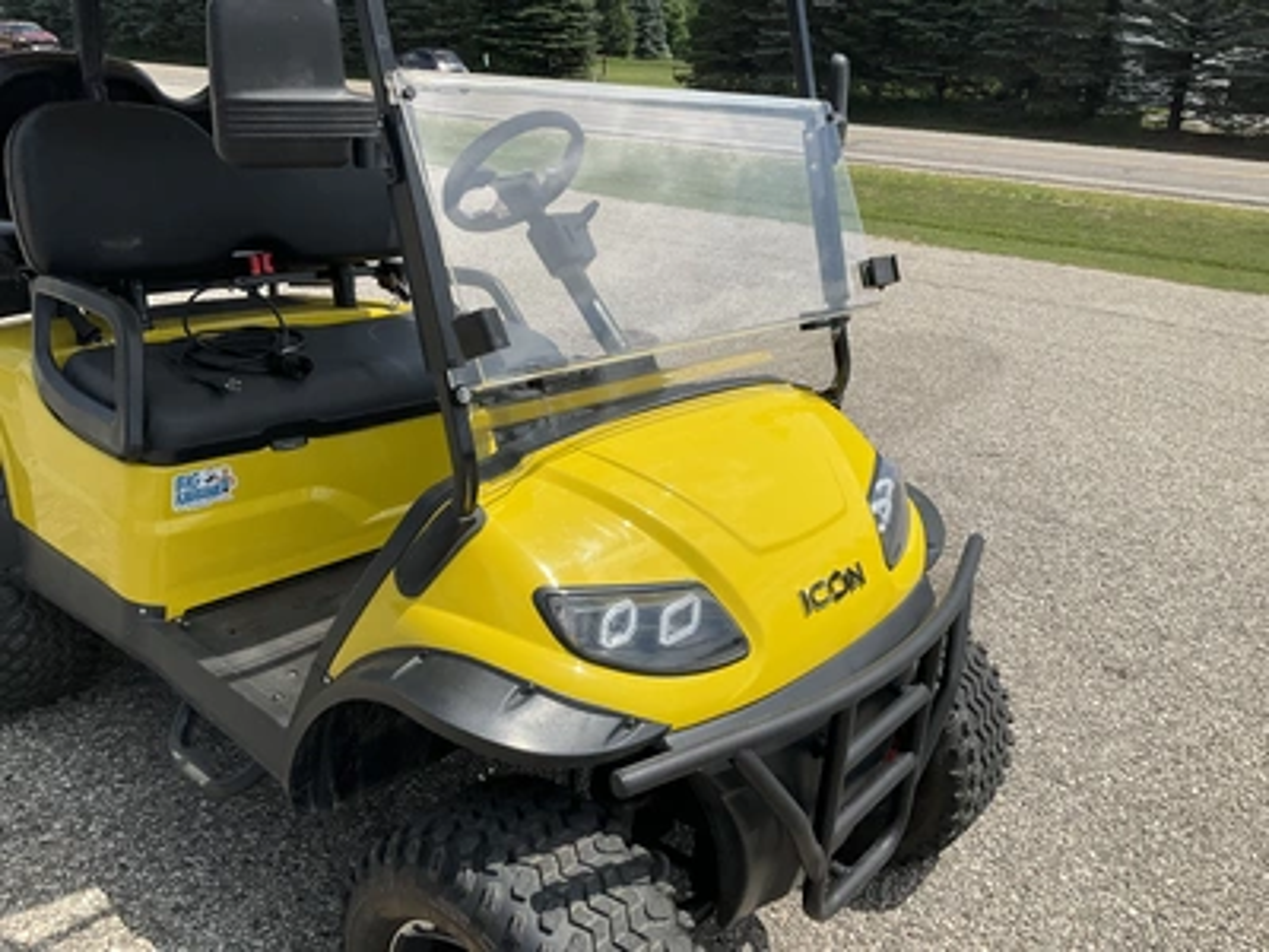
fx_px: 1063
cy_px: 476
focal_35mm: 29
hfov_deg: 61.7
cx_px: 634
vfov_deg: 48.2
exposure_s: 1/2667
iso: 25
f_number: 1.8
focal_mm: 3
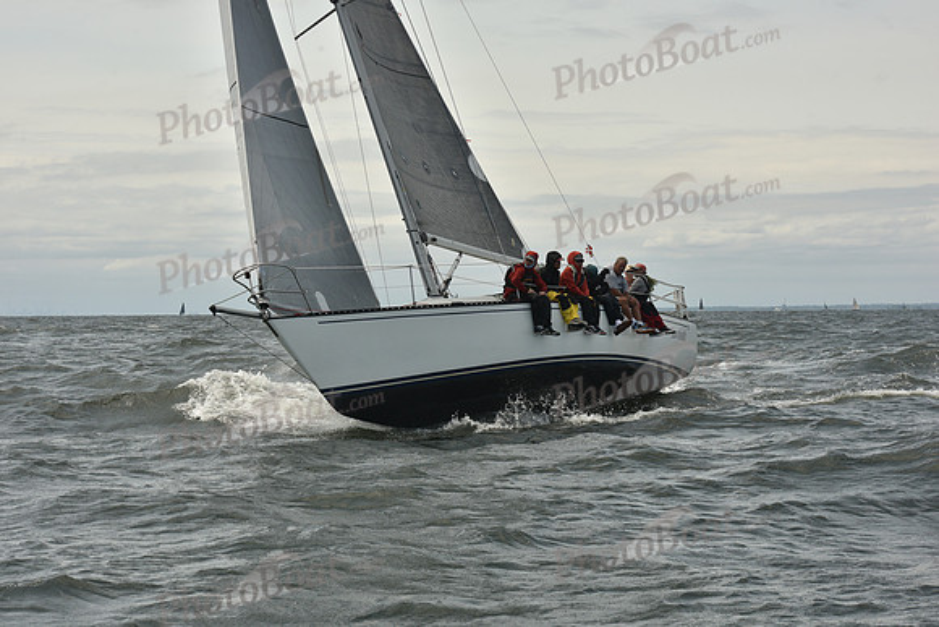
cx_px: 470
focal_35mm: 86
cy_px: 314
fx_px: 2244
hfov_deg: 23.6
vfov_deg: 15.9
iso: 250
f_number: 10
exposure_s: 1/800
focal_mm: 86
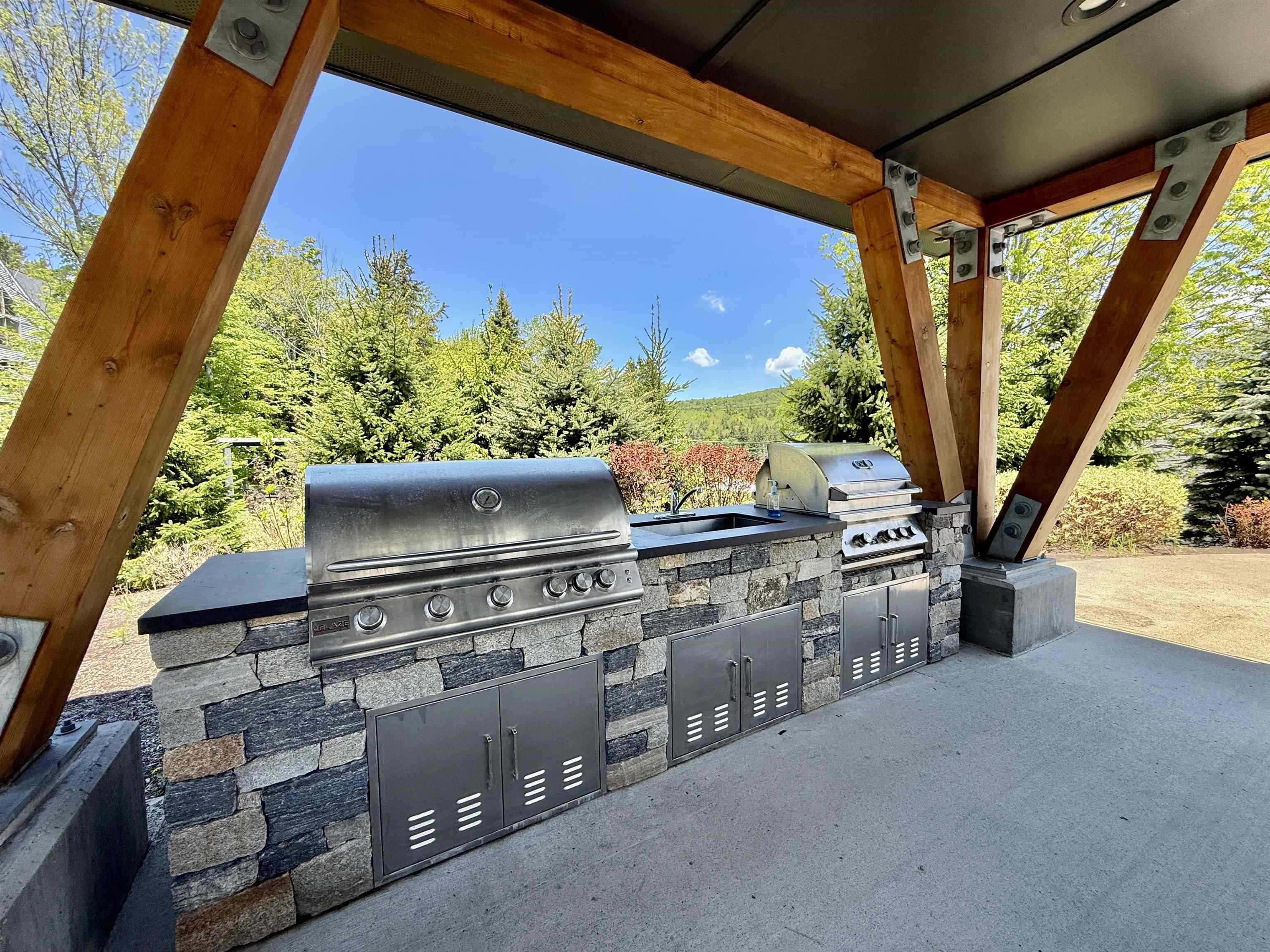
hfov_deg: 102.1
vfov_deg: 85.7
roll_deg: +0.6
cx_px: 635
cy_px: 476
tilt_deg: -3.2
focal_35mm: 14
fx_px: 514
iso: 50
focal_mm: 2.22
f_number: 2.2
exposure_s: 1/679
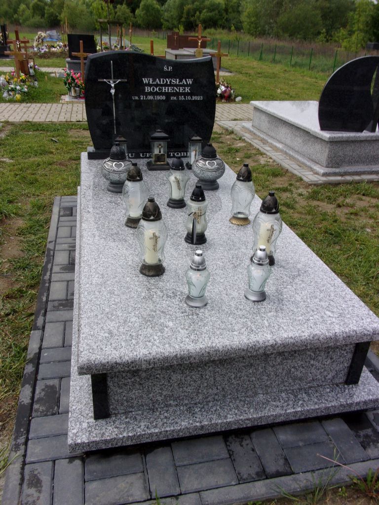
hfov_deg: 49.7
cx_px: 190
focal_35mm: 28
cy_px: 252
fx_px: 409
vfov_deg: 63.4
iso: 80
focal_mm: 5.1
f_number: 10.8
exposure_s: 1/90
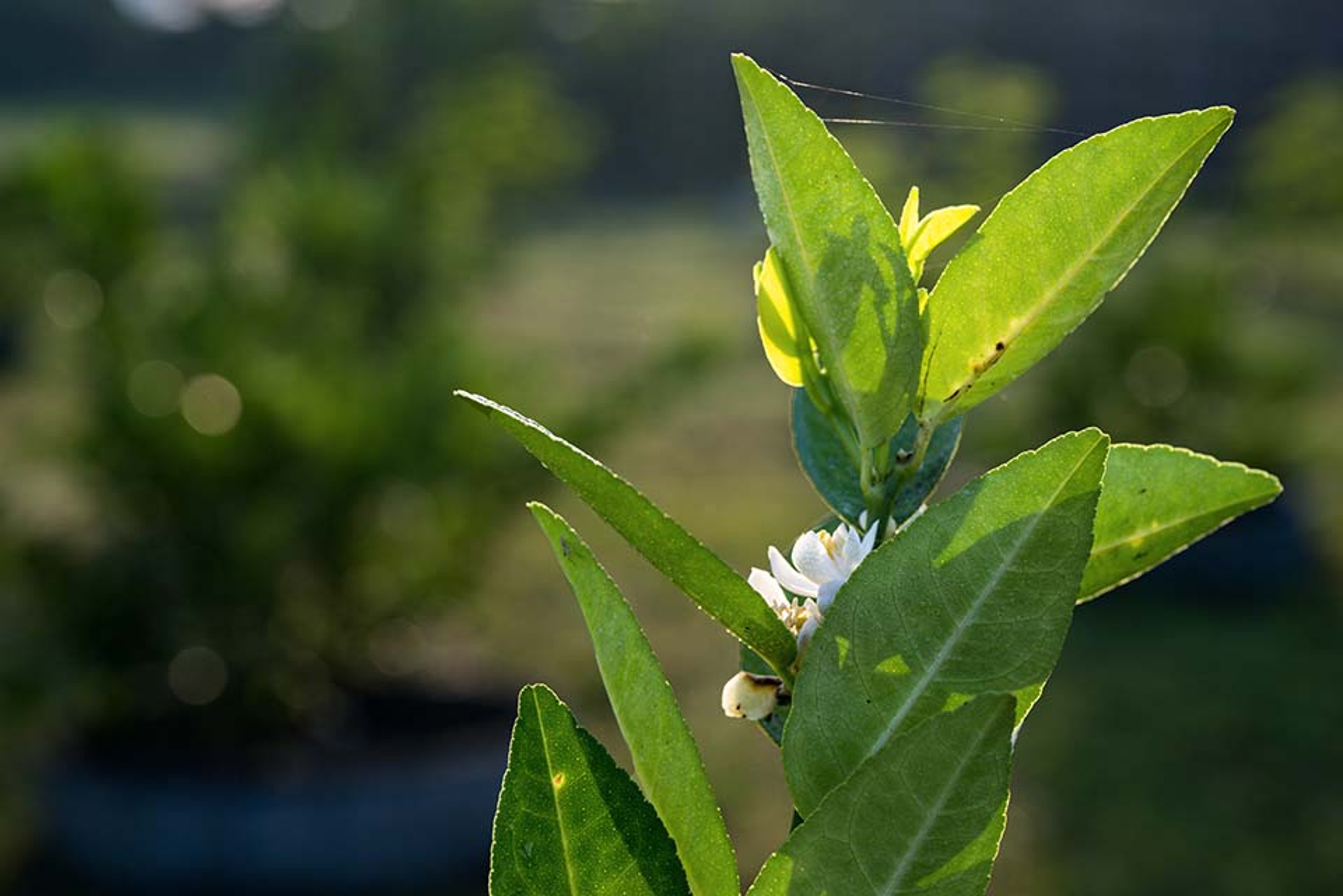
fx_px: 2313
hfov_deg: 32.4
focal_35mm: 62
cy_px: 448
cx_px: 672
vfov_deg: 21.9
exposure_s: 1/250
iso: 140
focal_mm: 62
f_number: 5.6
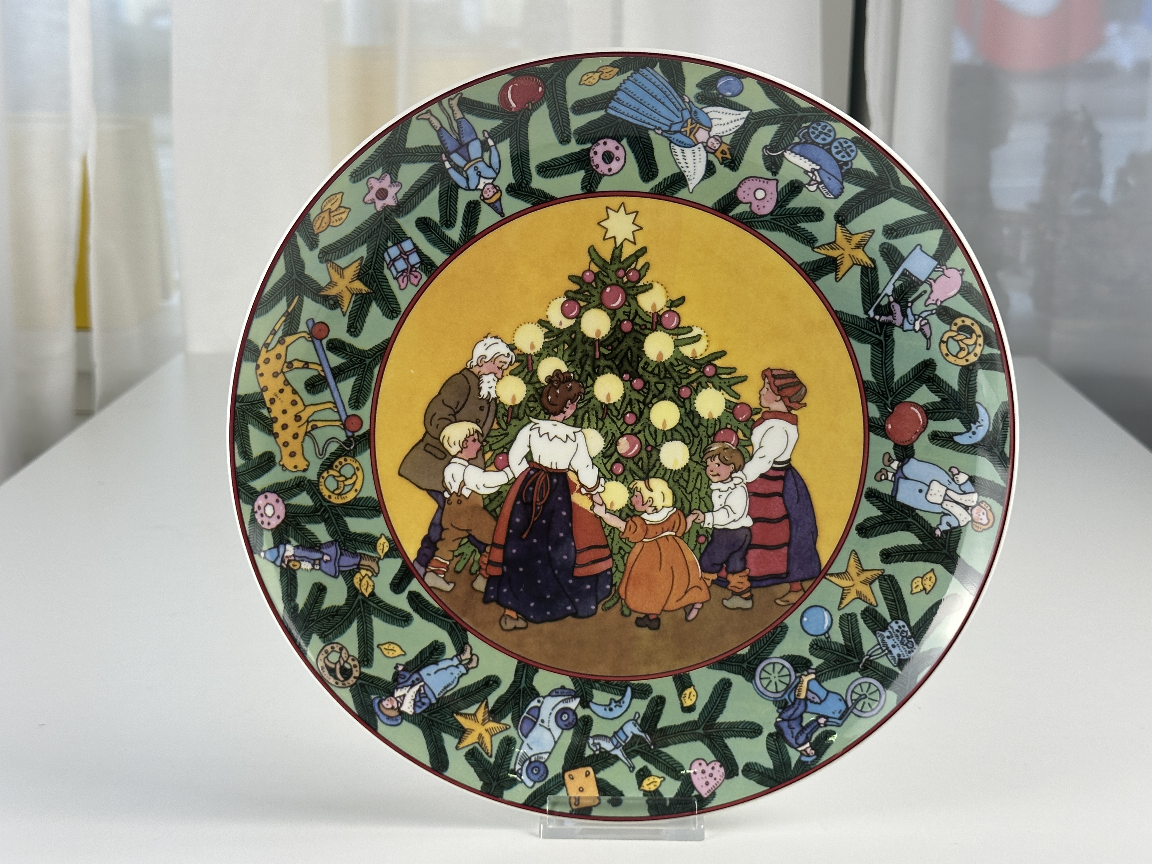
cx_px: 576
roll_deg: -0.6
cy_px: 432
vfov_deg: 30.3
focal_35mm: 48
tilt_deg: -14.0
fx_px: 1597
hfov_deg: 39.7
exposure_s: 1/142
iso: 64
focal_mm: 6.86
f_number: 1.78
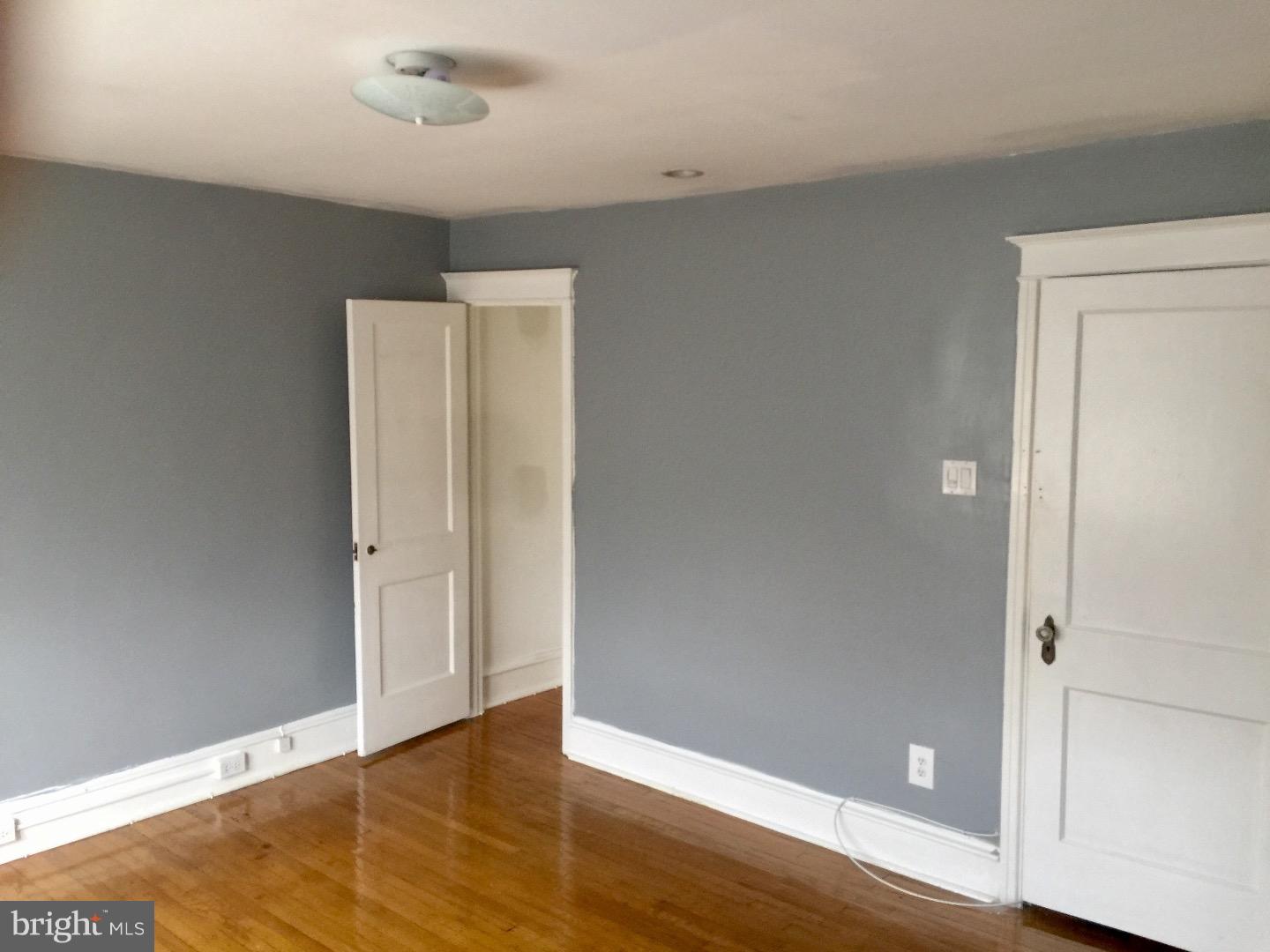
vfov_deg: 48.2
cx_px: 635
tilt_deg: -5.8
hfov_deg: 61.7
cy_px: 476
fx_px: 1064
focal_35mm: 29
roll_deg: -1.6
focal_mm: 4.15
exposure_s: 1/15
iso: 50
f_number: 2.2
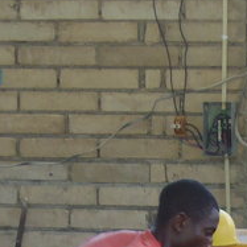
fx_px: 1913
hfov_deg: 7.2
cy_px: 436
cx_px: 391
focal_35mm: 237
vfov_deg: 7.2
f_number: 3.8
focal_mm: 9.1
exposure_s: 1/30
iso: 80
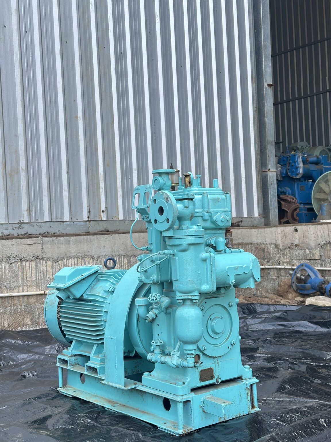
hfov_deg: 30.3
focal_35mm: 48
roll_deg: +2.1
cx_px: 166
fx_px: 612
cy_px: 221
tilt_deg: +1.8
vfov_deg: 39.7
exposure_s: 1/471
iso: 64
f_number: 1.78
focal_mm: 6.86
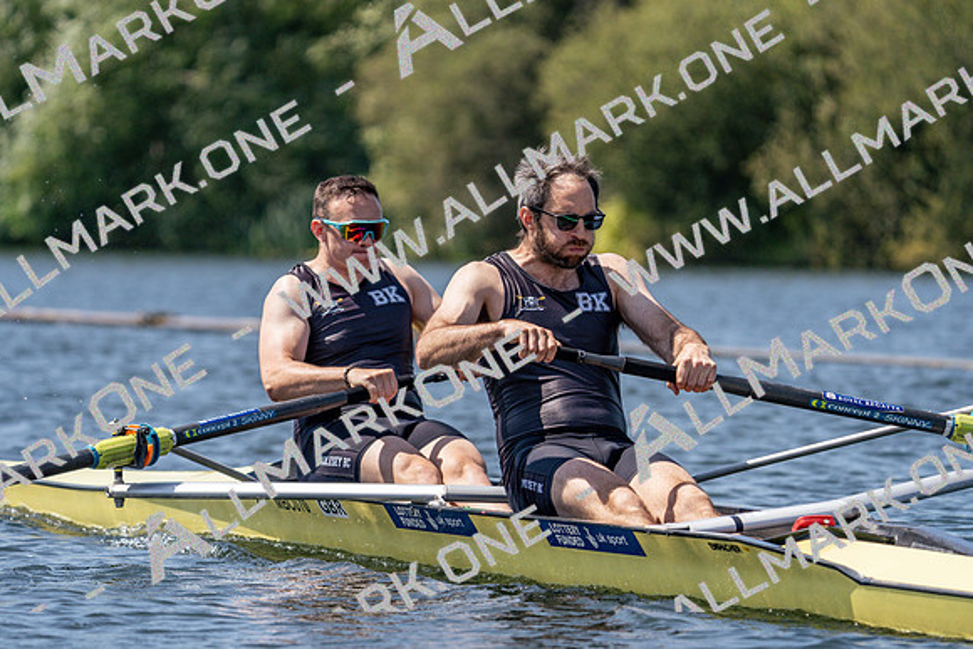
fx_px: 8110
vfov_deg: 4.6
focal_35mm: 300
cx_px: 486
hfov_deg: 6.9
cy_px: 324
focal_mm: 300
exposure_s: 1/2000
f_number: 5.6
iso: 320
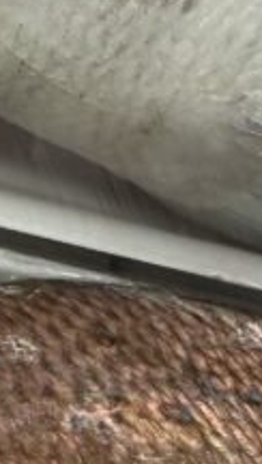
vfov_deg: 17.5
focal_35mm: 116
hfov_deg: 10.4
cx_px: 45
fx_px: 1428
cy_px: 574
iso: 320
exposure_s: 1/120
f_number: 2.2
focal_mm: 2.22
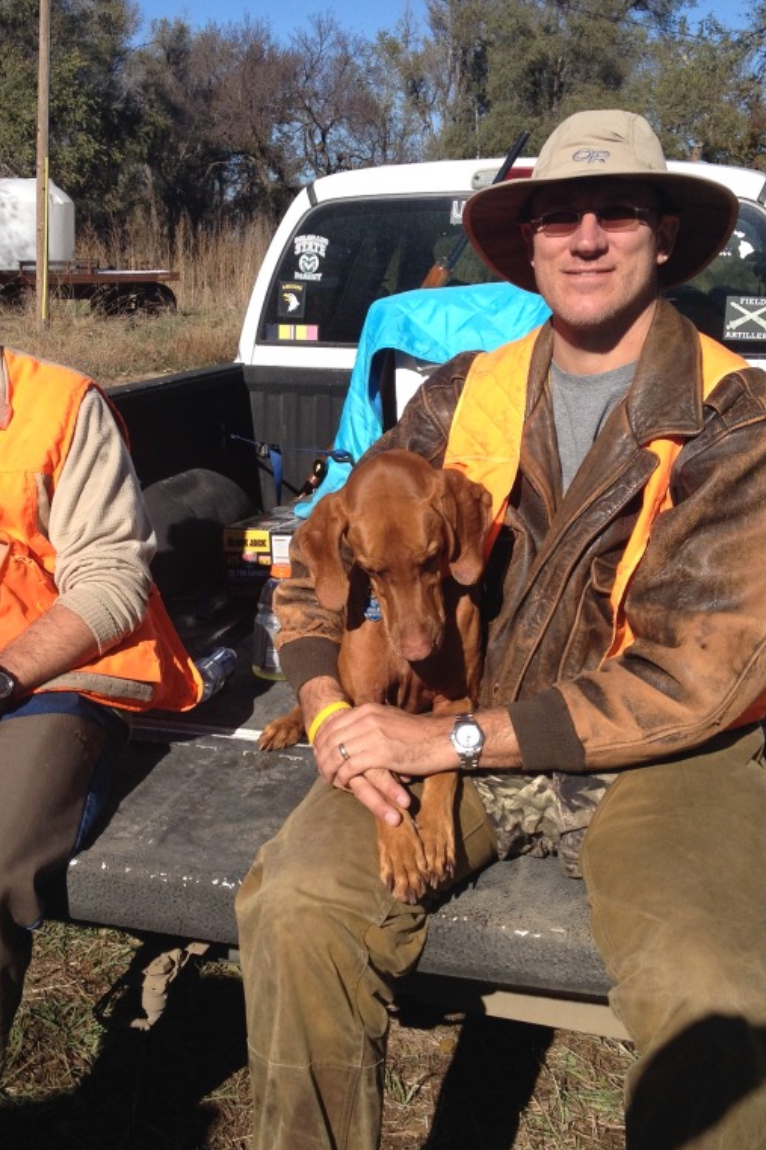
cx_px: 273
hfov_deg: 27.4
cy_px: 574
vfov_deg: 40.4
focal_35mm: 49
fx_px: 1565
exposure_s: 1/1783
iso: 50
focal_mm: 4.28
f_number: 2.4
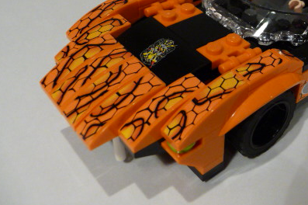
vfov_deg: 28.1
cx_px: 243
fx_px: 402
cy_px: 49
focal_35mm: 47
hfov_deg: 40.4
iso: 400
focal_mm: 4.7
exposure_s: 1/125
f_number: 3.3
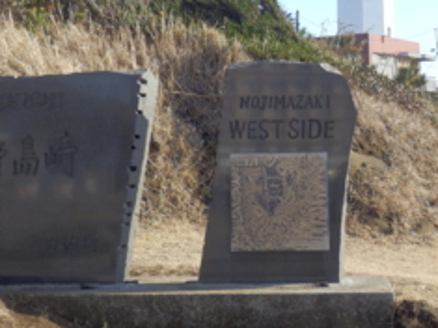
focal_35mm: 92
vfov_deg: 15.9
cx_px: 257
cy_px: 65
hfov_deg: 21.3
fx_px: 1163
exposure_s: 1/250
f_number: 4.1
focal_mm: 9.8
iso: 80
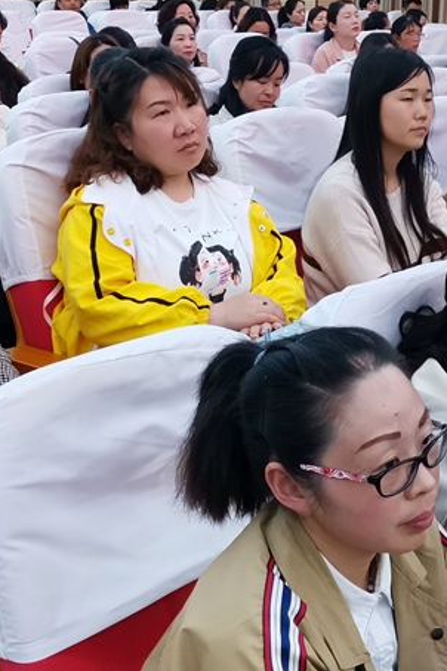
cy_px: 320
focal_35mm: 57
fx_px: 1062
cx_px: 269
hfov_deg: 23.7
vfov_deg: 35.0
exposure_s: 1/100
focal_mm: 4.75
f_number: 1.8
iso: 320
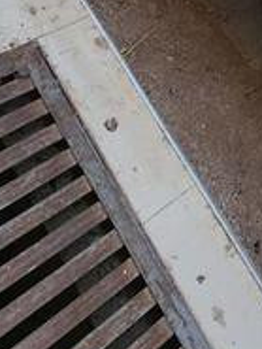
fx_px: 615
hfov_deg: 18.1
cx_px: 494
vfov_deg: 22.8
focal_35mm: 61
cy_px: -227
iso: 50
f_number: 2.2
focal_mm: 2.2
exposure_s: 1/873
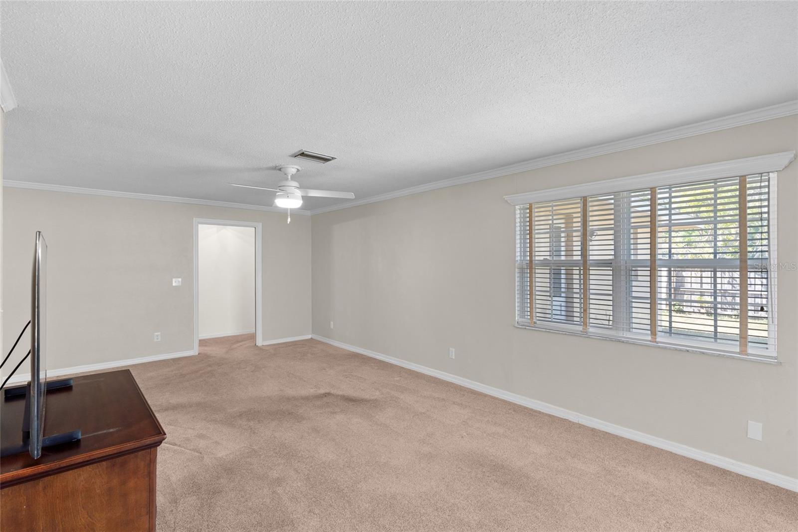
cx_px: 399
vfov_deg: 73.7
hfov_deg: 96.7
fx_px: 355
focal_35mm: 16
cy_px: 266
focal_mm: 16
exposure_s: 1.3
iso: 250
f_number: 9
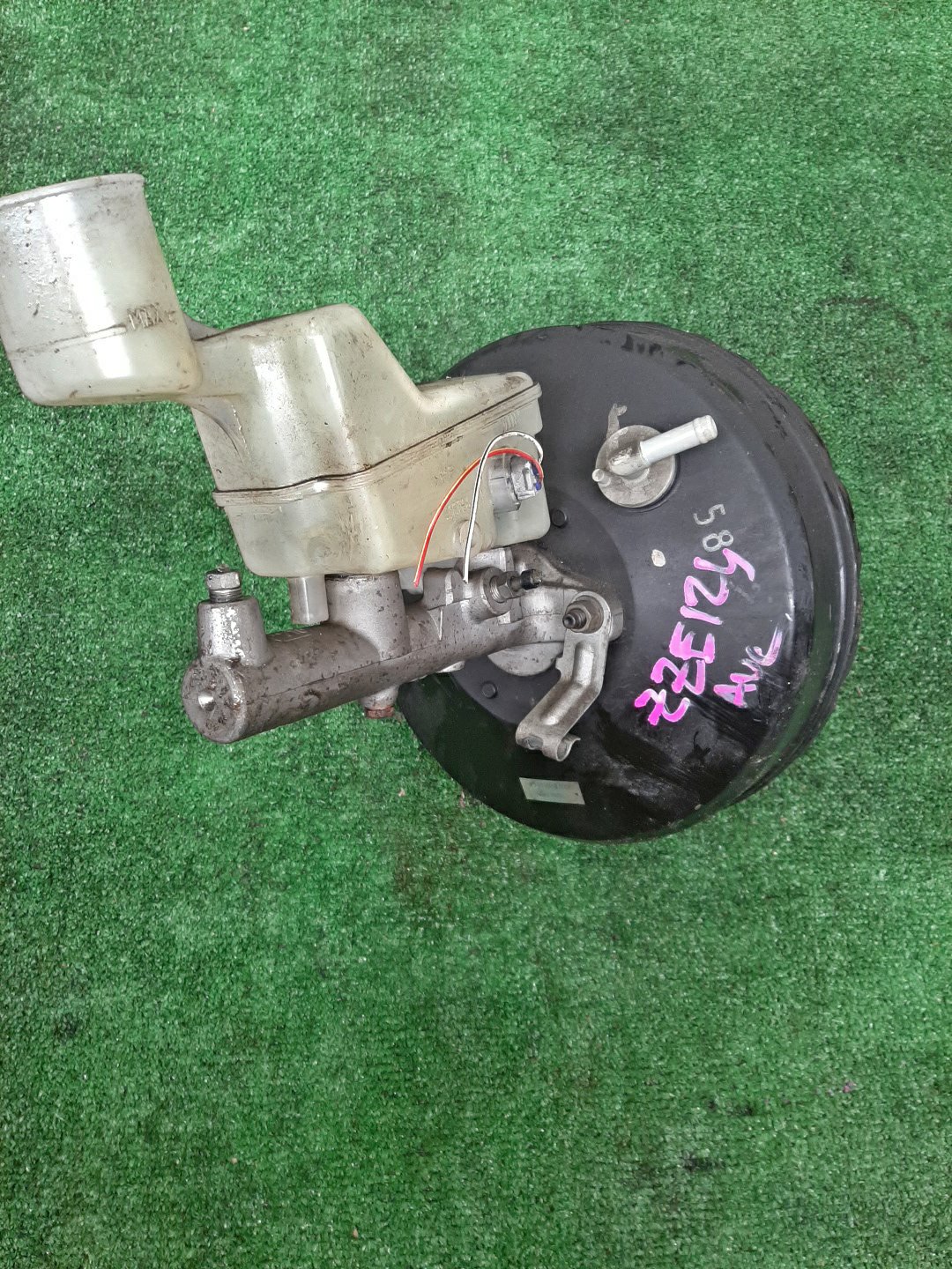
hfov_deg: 53.1
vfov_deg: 67.3
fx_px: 953
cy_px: 634
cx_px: 476
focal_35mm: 26
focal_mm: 3.93
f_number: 1.7
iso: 115
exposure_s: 1/50
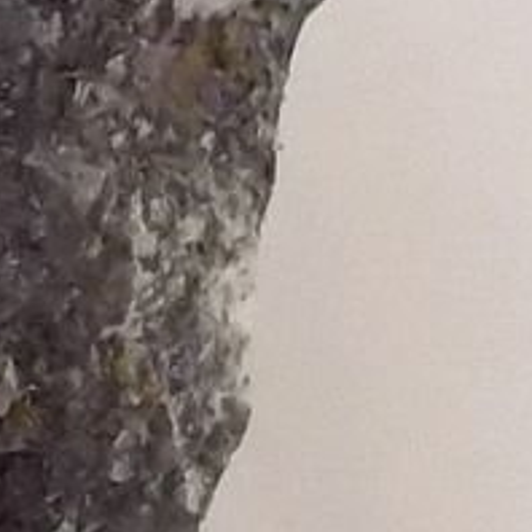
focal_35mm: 207
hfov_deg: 7.3
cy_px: 4
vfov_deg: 8.4
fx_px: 3599
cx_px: -1204
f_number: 3.3
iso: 288
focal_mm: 4.1
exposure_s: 1/8
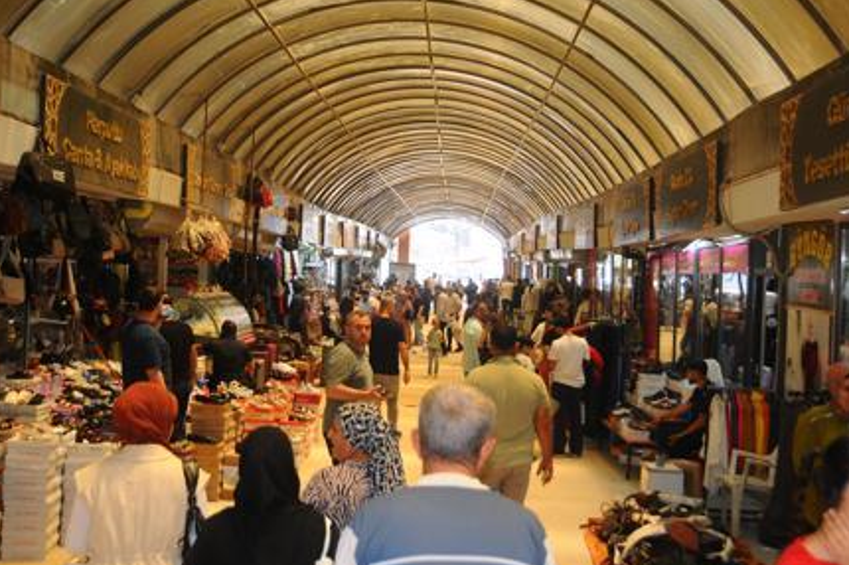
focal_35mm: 44
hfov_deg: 44.5
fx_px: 1037
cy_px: 245
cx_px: 432
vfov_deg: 30.4
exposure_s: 1/125
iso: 200
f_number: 3.8
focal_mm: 24
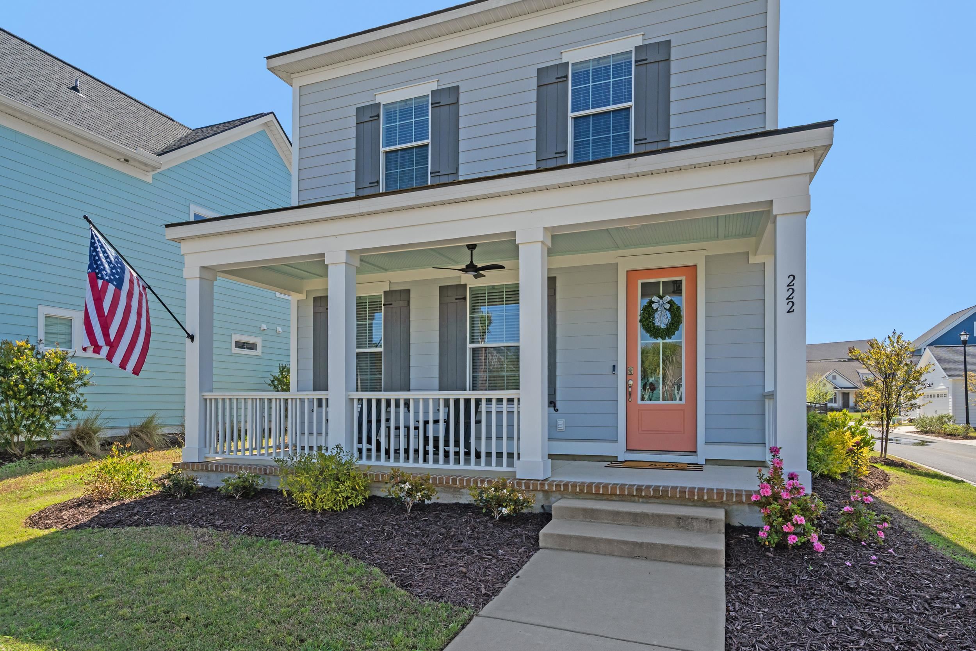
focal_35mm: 20
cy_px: 326
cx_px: 488
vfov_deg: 61.9
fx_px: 542
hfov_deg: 84.0
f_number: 8
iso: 400
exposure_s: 1/250
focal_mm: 20
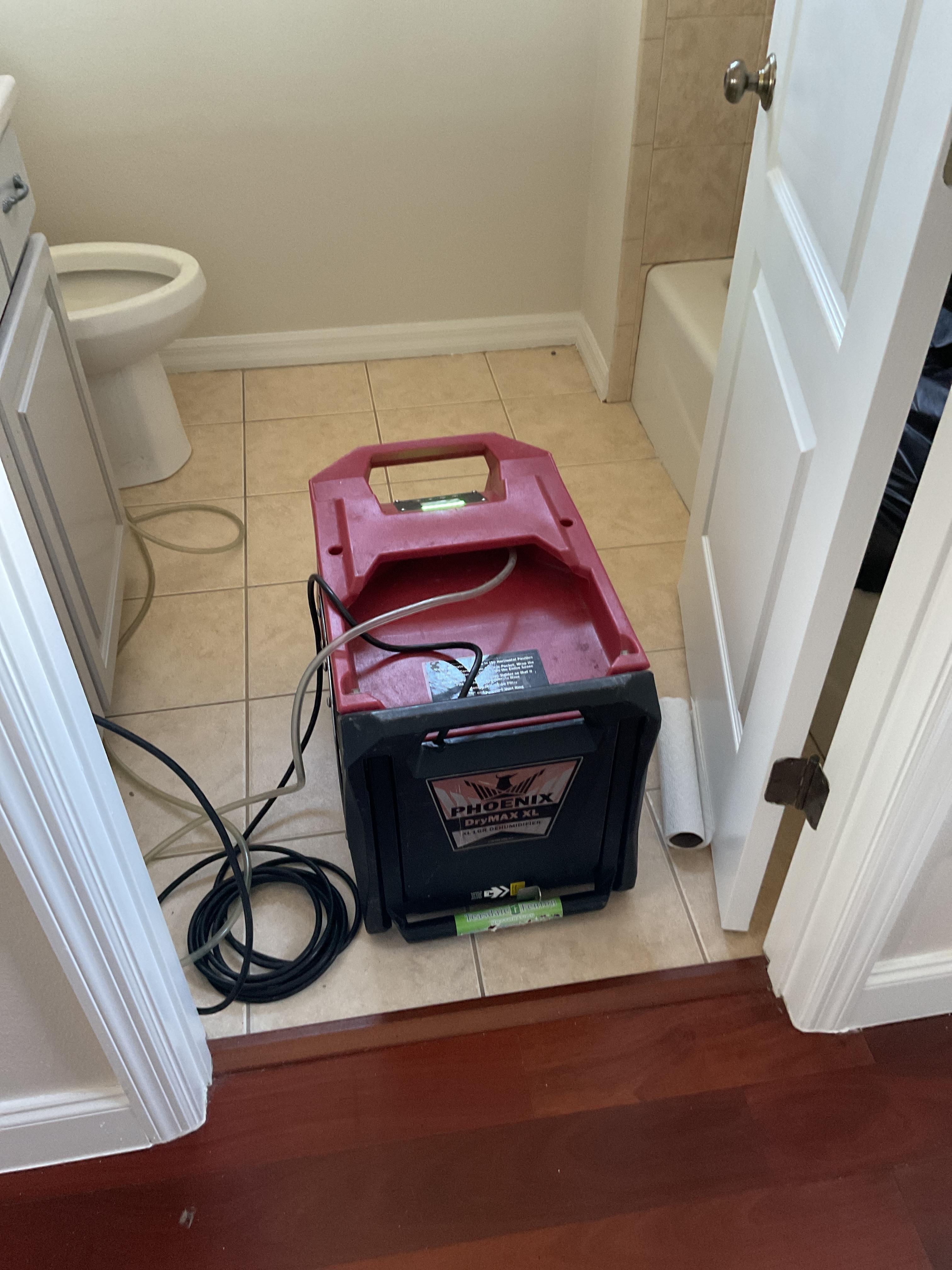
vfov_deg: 61.7
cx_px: 476
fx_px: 1063
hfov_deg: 48.2
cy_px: 635
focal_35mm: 29
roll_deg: +0.3
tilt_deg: -43.0
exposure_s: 1/40
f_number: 1.8
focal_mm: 3
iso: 250
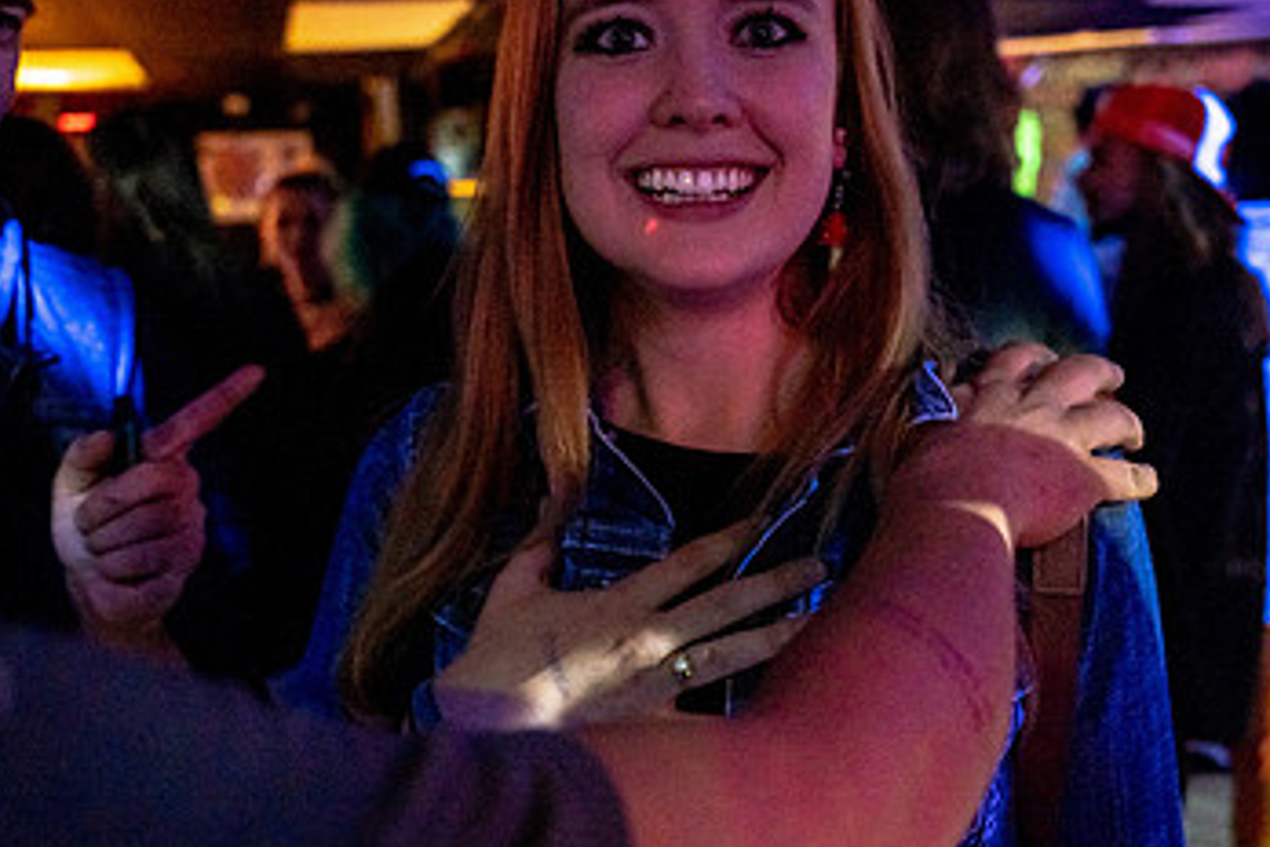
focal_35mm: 40
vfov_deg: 33.4
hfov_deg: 48.5
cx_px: 639
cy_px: 392
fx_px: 1411
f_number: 2.8
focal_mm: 24
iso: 2500
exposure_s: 1/200
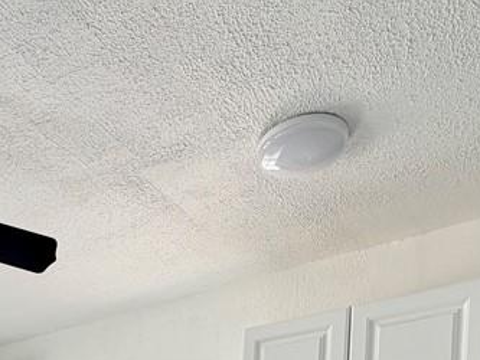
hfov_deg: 41.5
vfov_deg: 25.8
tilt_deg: -1.4
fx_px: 596
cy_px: 527
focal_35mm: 43
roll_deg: -2.3
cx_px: 81
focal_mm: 2.22
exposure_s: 1/120
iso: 64
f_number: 2.2
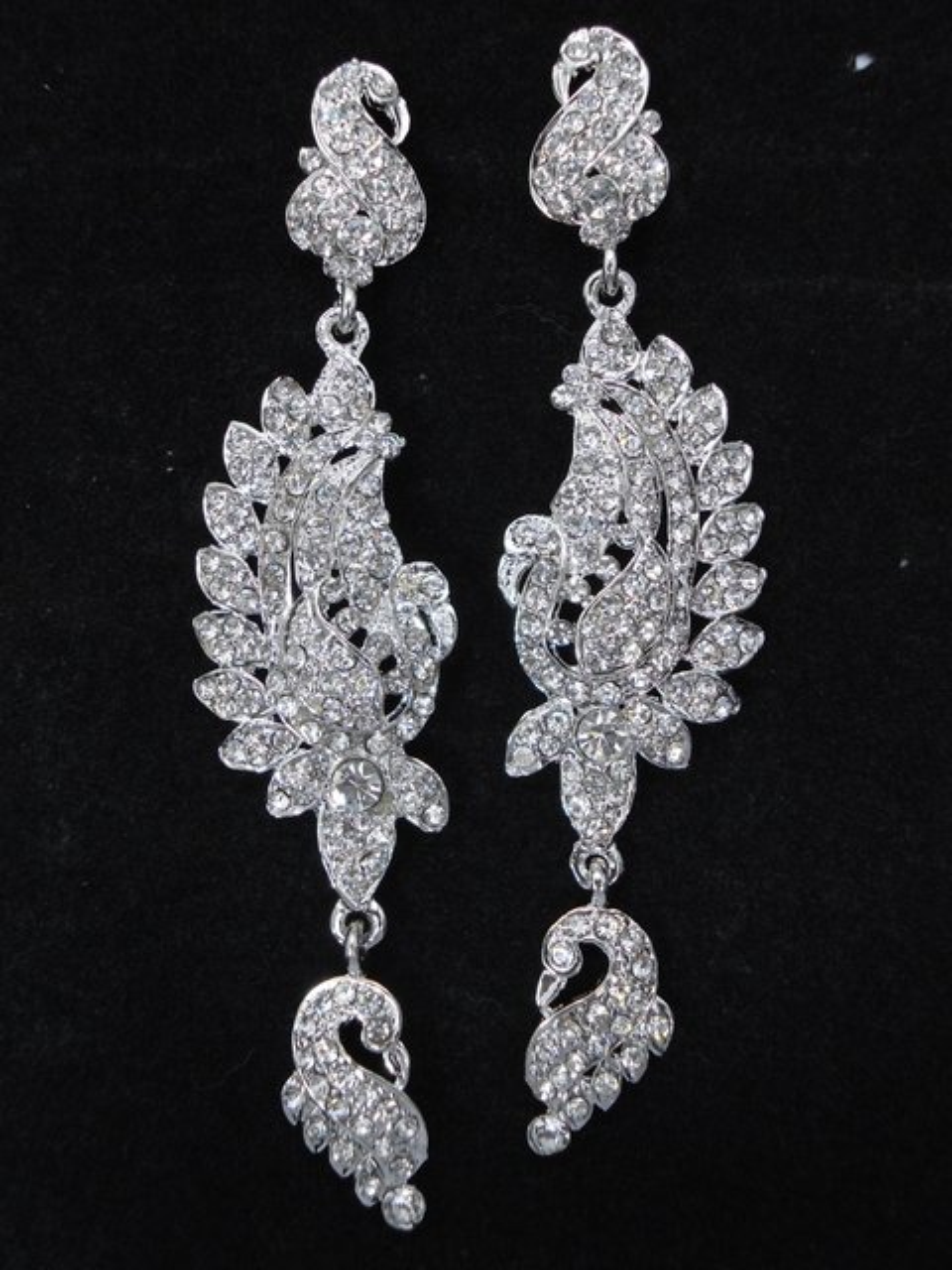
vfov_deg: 50.1
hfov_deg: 38.7
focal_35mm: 37
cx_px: 476
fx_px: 1357
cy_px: 635
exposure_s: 1/40
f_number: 3.2
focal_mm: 6.7
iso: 80
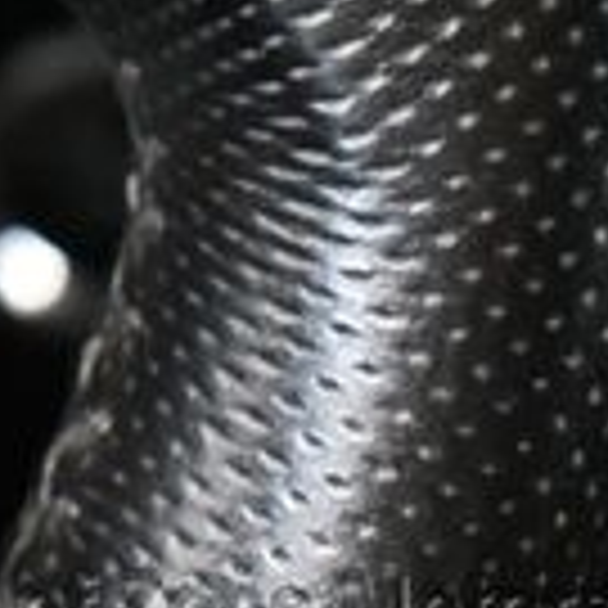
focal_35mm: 157
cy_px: -270
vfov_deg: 10.8
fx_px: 3120
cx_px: -671
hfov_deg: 10.2
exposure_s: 1/60
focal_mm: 26
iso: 7200
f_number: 4
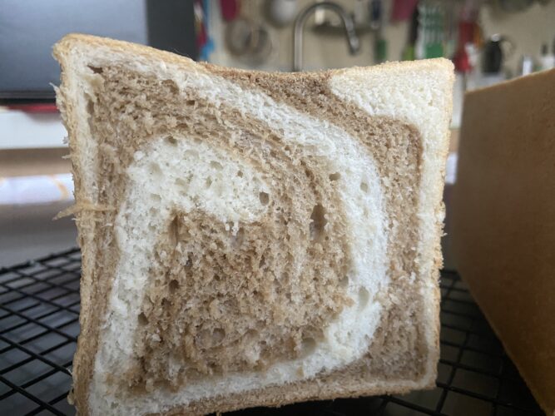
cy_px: 208
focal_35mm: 26
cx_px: 278
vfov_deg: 53.0
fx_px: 417
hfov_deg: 67.3
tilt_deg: -10.8
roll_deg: +0.2
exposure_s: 1/42
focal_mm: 4.25
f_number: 1.8
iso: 500
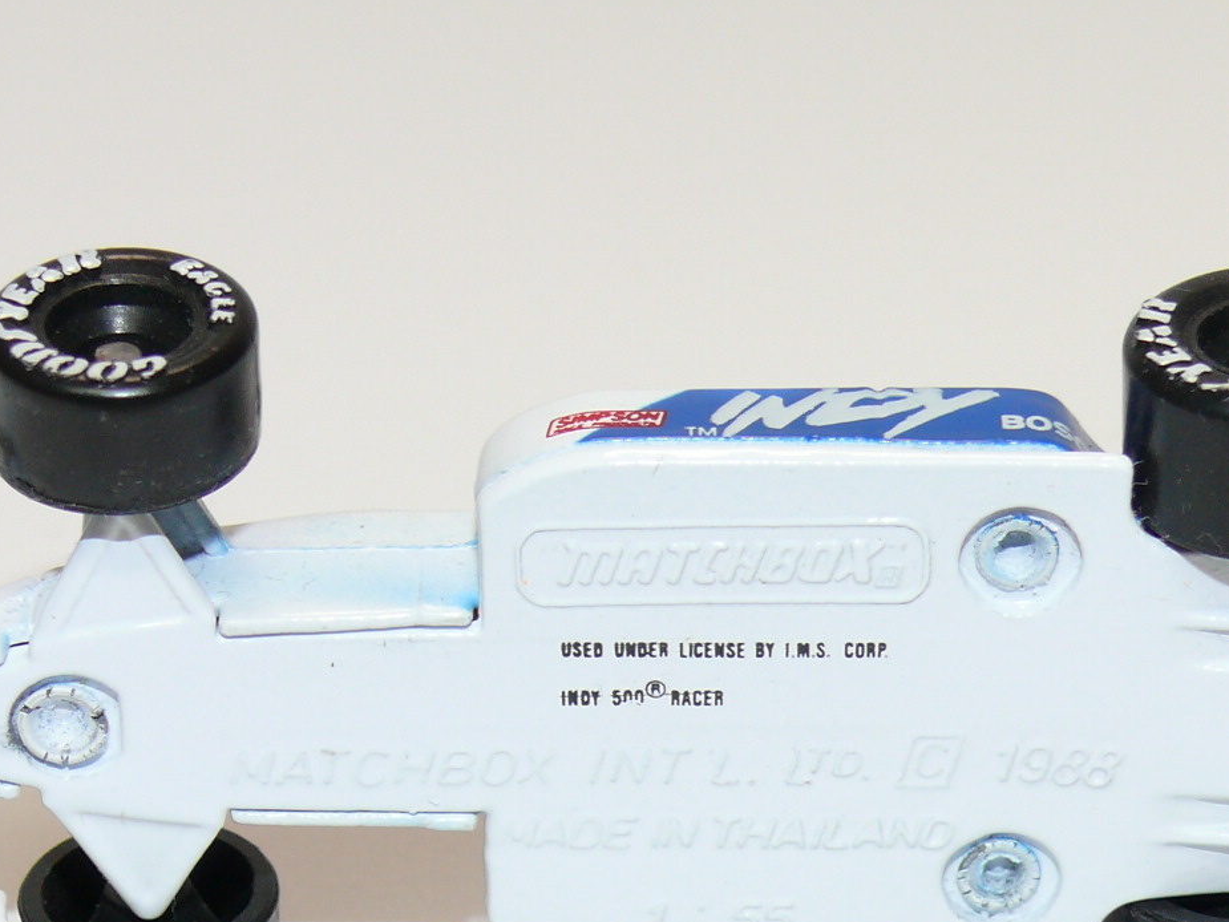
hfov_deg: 15.4
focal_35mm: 128
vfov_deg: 11.6
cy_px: 666
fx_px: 4545
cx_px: 695
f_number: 4
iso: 100
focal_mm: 11.3
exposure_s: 1/30
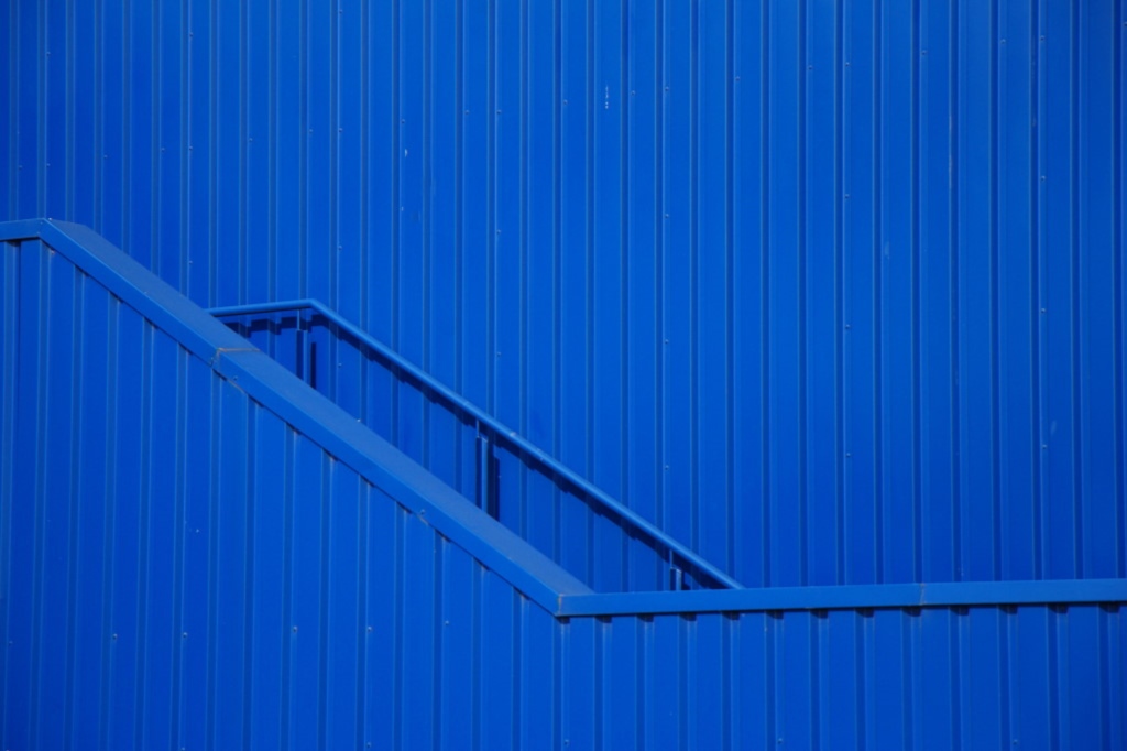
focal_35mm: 128
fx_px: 3990
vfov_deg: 10.7
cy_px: 376
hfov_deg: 16.1
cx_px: 564
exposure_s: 1/500
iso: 200
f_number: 5.6
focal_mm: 85
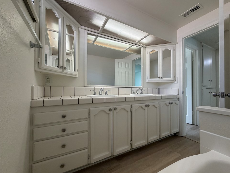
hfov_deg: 98.0
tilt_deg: +1.1
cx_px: 122
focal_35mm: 15
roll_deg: +0.0
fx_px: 100
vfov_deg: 81.7
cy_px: 87
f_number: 2.2
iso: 200
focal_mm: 2.22
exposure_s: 1/120
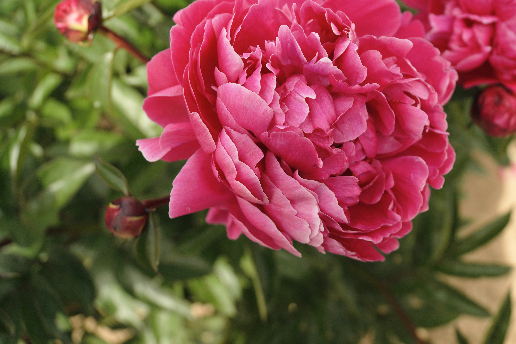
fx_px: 526
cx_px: 364
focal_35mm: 37
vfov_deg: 35.9
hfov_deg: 50.8
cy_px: 119
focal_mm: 17
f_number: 2.8
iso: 125
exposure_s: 1/800
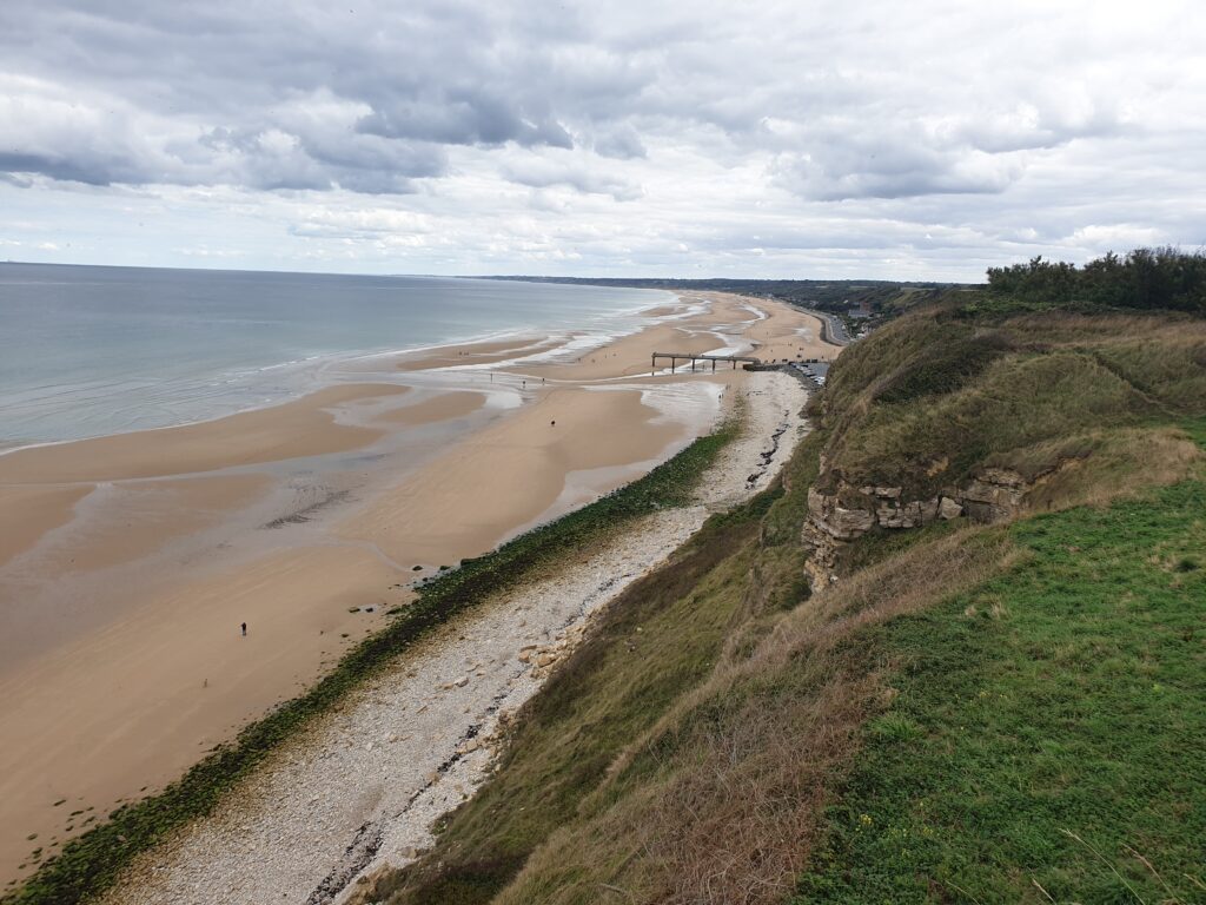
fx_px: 906
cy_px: 452
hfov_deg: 67.3
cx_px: 603
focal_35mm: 26
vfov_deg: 53.1
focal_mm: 4.3
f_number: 2.4
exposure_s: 1/864
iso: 50
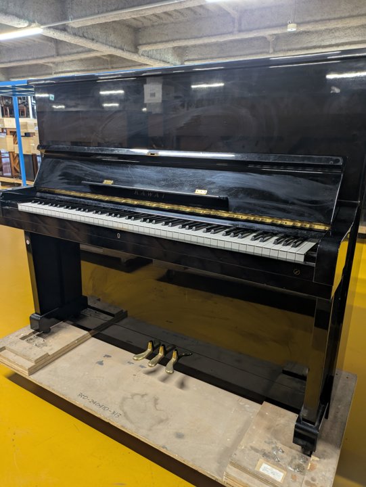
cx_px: 183
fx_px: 352
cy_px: 244
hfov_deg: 54.9
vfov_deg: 69.4
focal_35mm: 25
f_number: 1.89
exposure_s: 1/25
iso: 210
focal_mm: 5.43
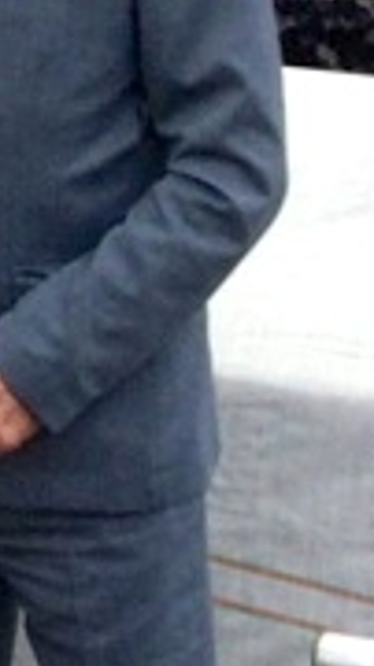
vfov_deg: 11.5
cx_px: -815
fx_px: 3179
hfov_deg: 6.1
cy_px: -289
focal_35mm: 180
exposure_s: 1/838
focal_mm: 4.15
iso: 32
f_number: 2.2
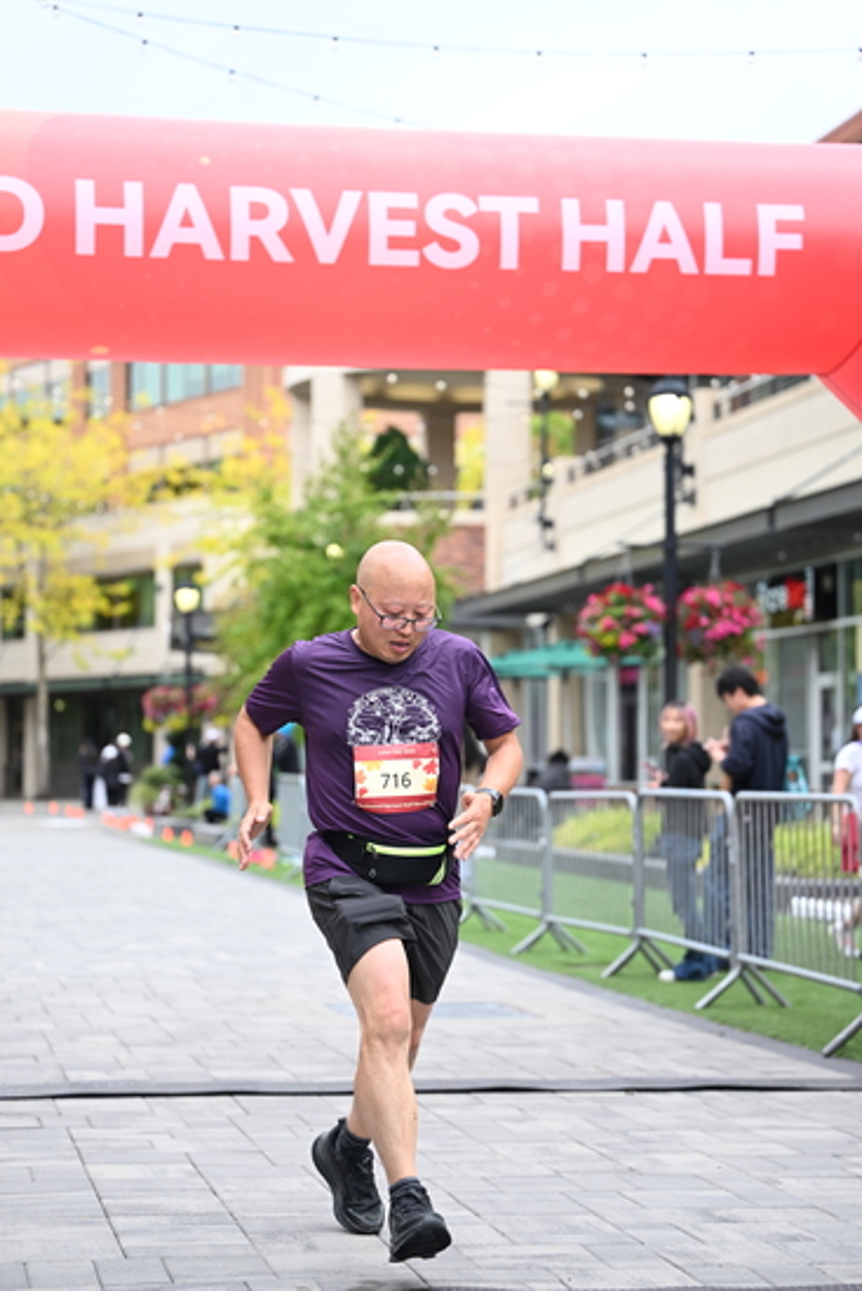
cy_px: 646
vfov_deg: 26.6
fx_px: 2728
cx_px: 431
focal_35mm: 76
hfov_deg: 18.0
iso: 640
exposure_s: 1/1600
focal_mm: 76
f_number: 2.8
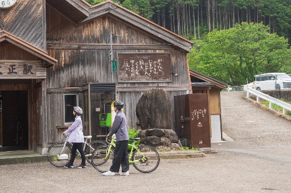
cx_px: 155
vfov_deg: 19.6
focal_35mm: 69
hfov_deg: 29.3
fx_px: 557
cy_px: 64
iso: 250
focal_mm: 51
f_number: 5.6
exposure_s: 1/320
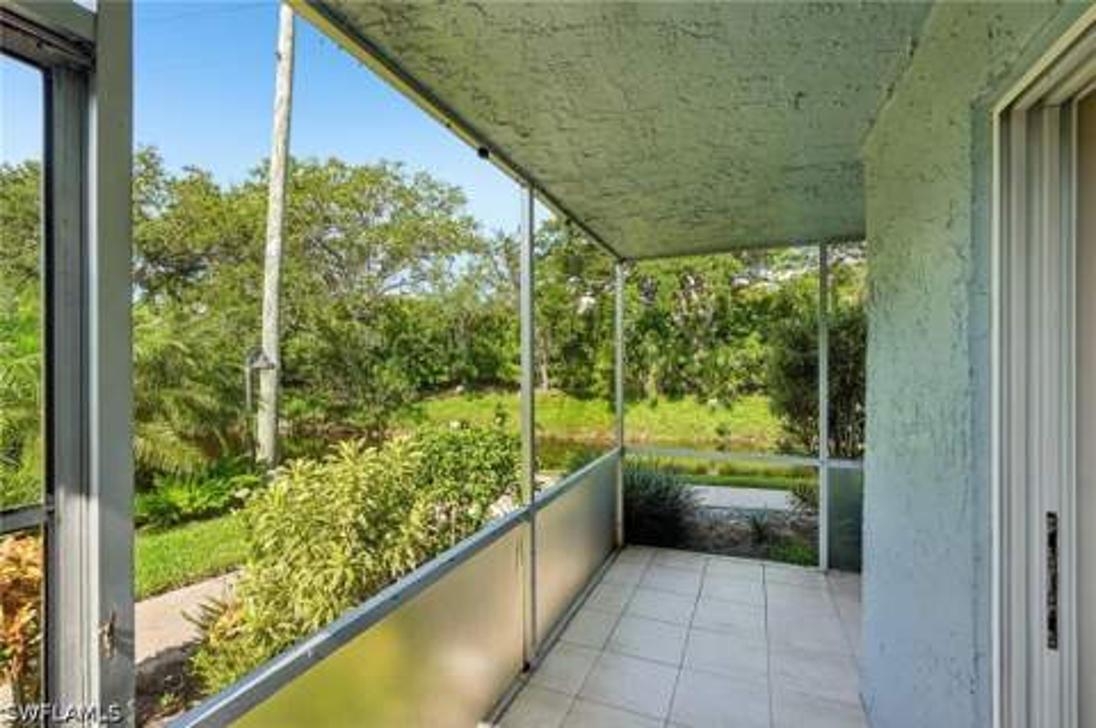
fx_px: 502
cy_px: 364
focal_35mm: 16
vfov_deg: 71.9
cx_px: 548
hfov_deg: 95.0
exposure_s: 1/250
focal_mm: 16.5
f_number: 8
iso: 400
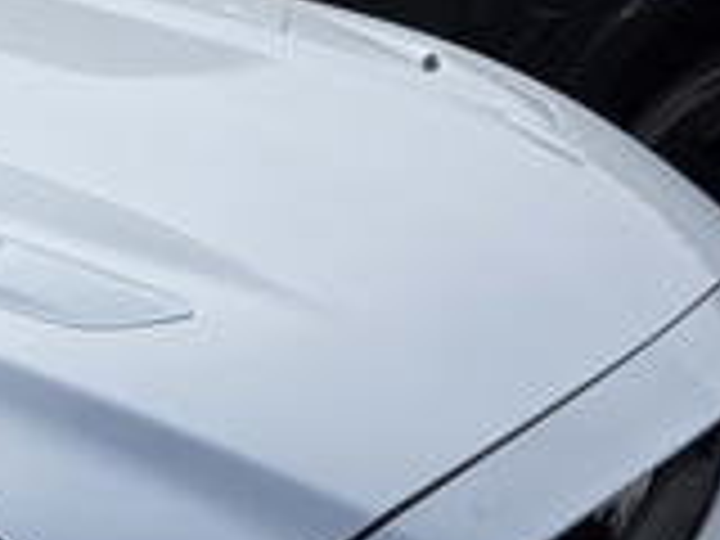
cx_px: -459
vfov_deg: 16.1
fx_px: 1914
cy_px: 310
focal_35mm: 92
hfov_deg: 18.1
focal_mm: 6.3
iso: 80
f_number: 1.7
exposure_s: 1/4650
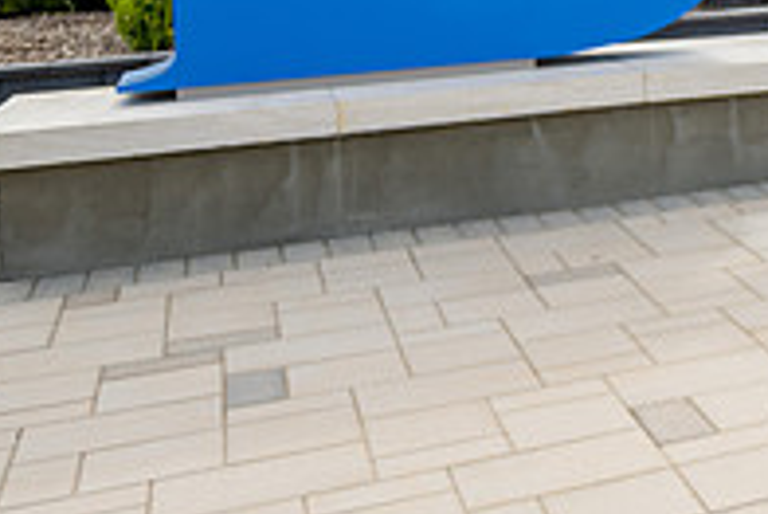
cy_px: -100
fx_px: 1516
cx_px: 1081
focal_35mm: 71
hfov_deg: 23.8
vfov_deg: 18.3
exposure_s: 1/1250
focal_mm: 24
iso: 100
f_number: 2.8
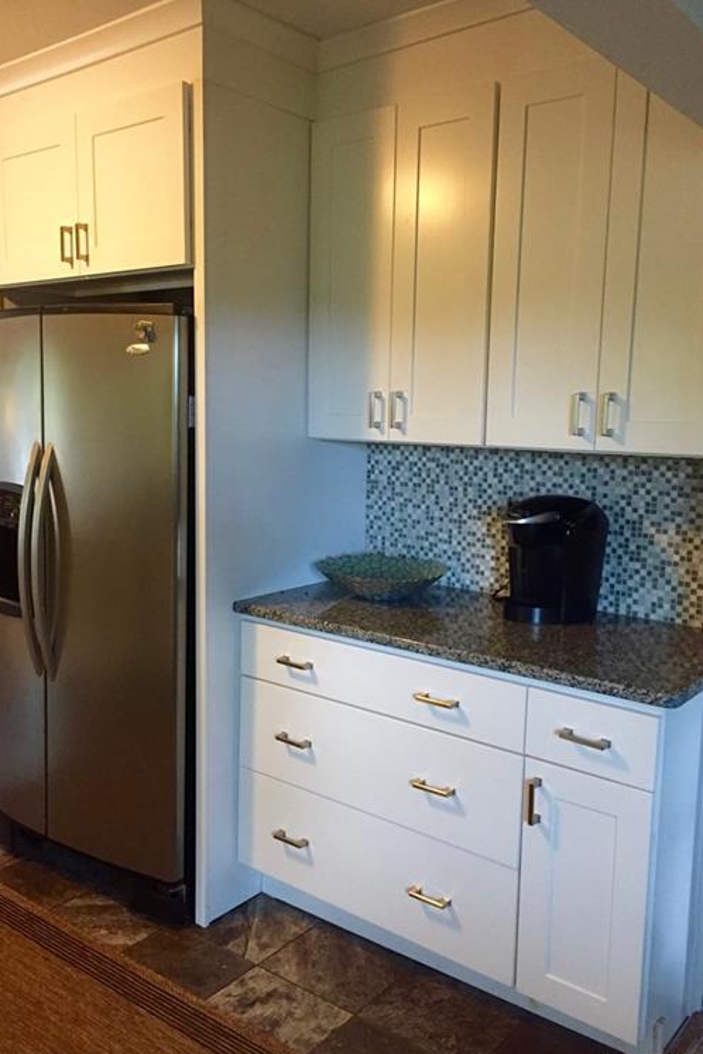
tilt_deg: -7.2
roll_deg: -0.4
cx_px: 318
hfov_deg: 42.3
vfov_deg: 60.3
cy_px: 531
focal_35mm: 31
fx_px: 908
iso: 200
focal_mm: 4.15
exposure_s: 1/30
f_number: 2.2
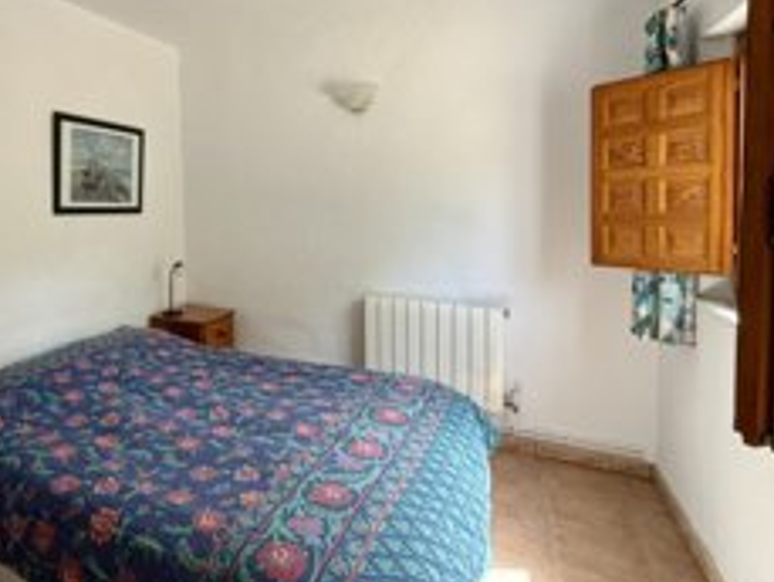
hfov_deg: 71.6
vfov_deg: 60.4
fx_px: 492
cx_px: 203
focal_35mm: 22
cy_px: 223
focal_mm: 2.22
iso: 100
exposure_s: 1/121
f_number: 2.2
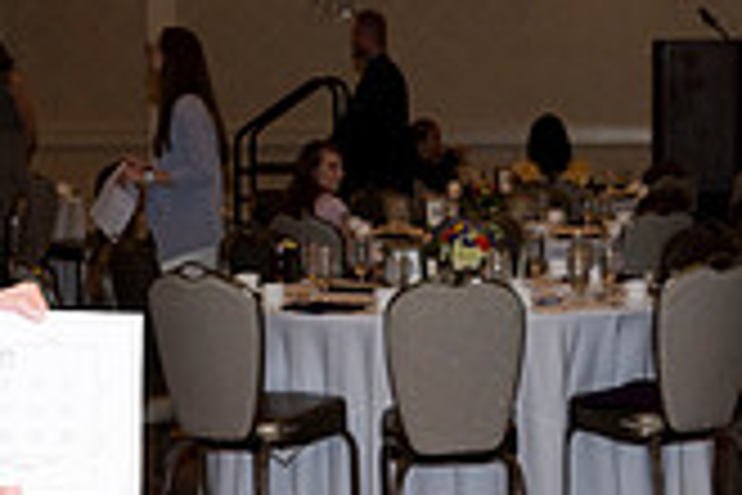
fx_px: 2432
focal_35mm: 118
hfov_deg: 17.2
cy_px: 322
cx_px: 576
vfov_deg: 11.6
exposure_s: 1/160
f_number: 5.6
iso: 800
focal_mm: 33.5
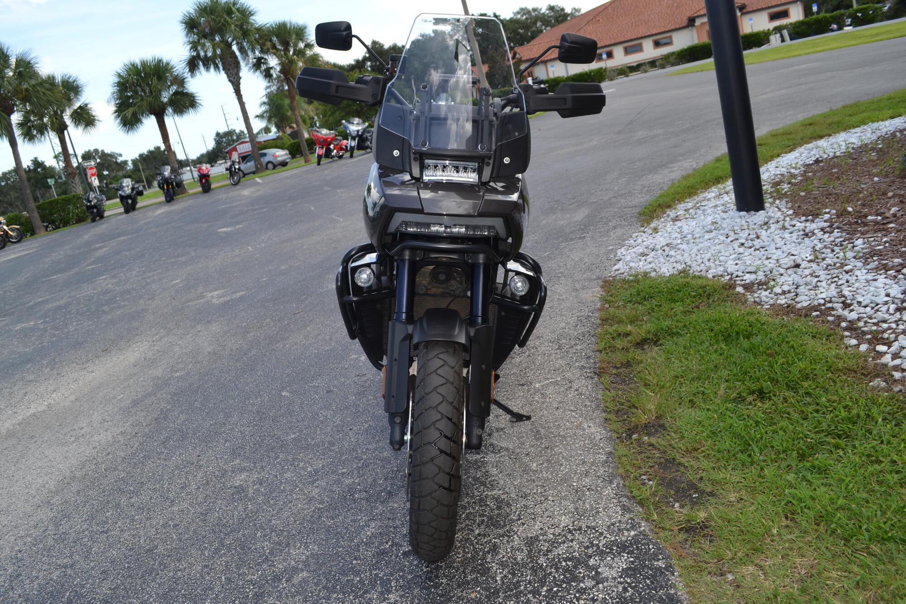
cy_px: 302
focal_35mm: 27
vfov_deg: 47.9
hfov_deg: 67.4
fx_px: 679
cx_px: 453
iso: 100
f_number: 5.6
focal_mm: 18
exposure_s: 1/200
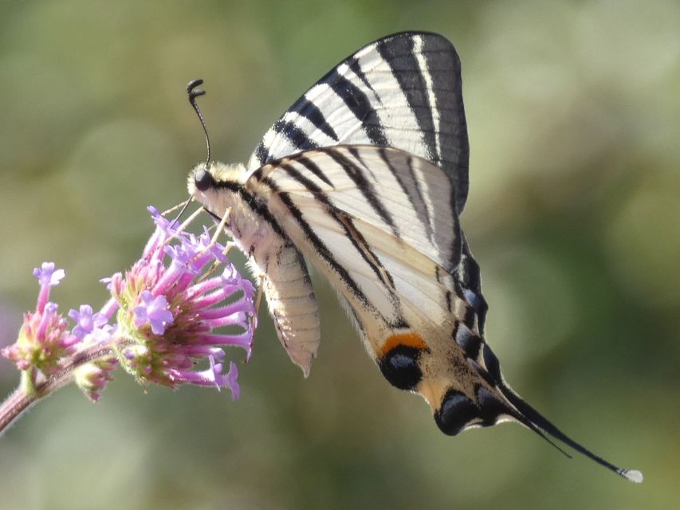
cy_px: 255
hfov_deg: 4.0
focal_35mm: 500
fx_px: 9823
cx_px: 340
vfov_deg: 3.0
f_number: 5.6
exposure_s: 1/100
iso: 125
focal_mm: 89.5
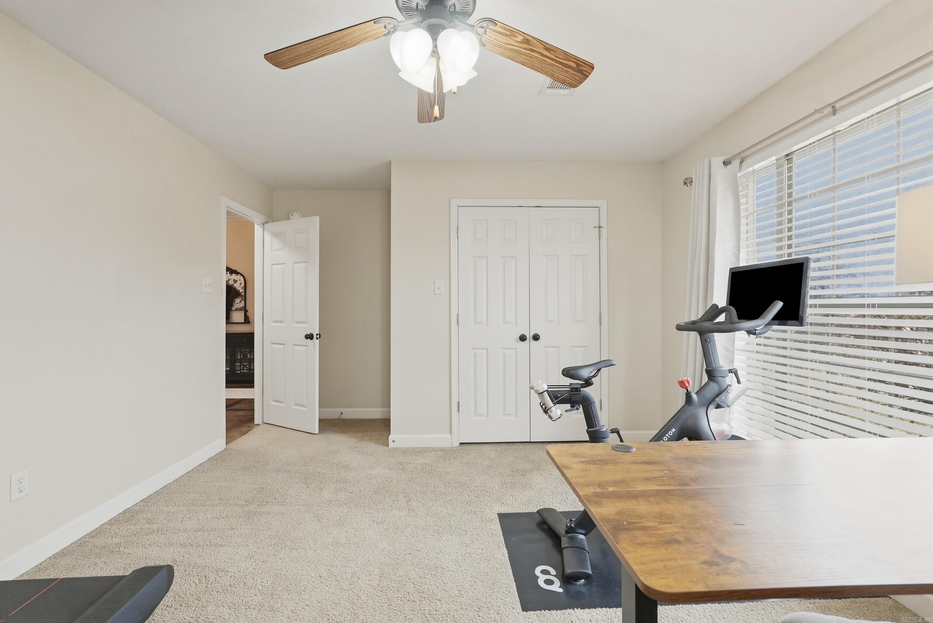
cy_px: 312
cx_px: 466
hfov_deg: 96.7
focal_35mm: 16
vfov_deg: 73.8
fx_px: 415
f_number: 9
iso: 640
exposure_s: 1/8
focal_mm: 16
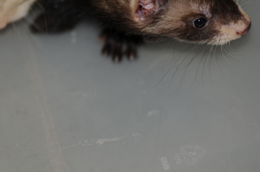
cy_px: 86
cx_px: 130
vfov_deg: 8.7
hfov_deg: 13.1
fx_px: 1136
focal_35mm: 158
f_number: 3.5
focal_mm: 105
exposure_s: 1/60
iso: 200
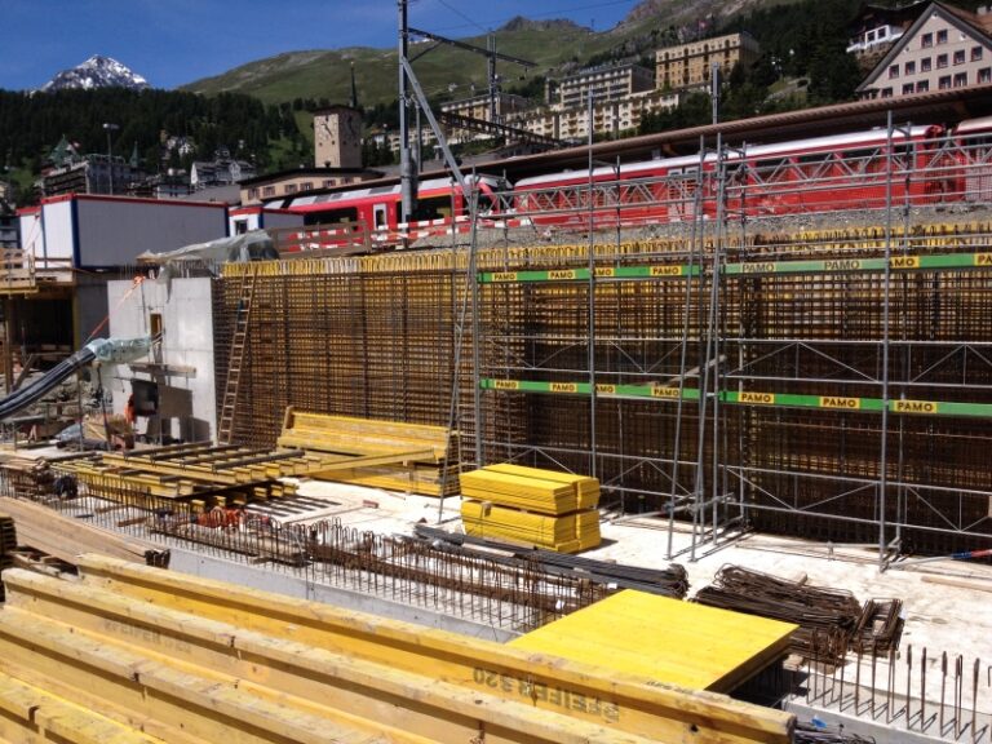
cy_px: 372
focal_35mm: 35
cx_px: 496
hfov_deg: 52.6
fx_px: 1003
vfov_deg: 40.7
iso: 50
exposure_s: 1/2513
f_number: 2.4
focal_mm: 4.28
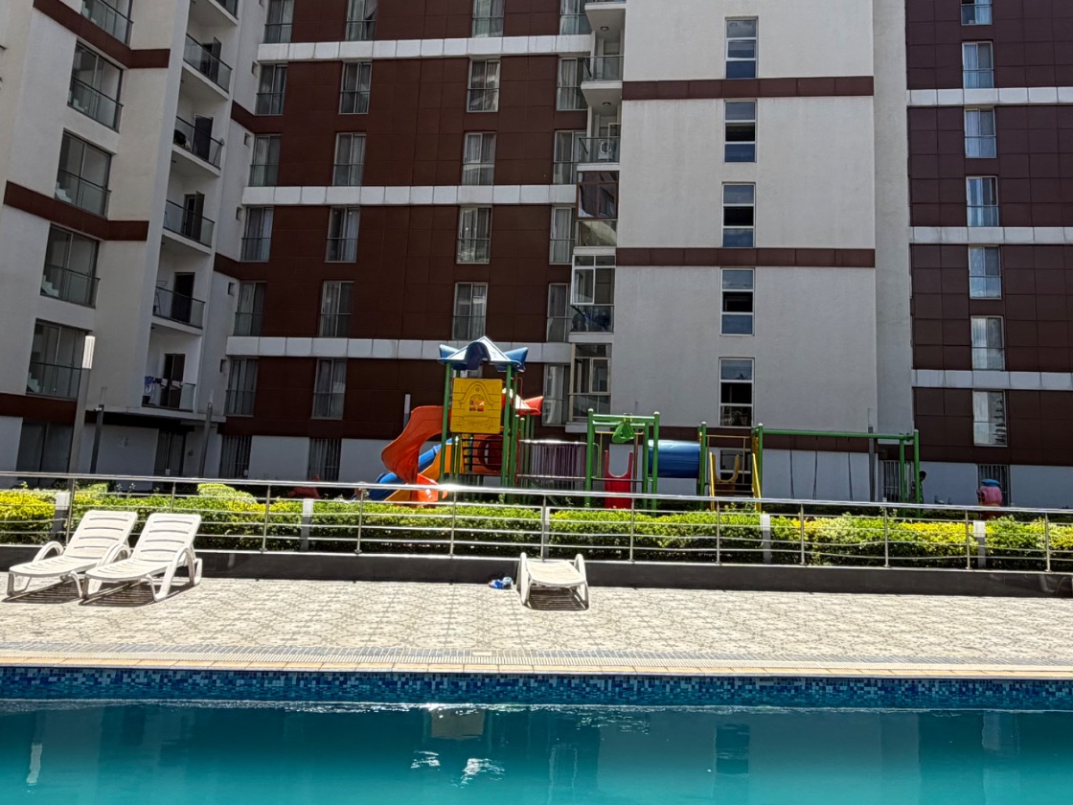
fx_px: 992
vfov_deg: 43.8
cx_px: 605
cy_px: 296
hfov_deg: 56.6
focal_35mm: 32
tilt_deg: +10.1
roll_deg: -1.8
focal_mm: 2.22
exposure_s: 1/770
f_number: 2.2
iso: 40
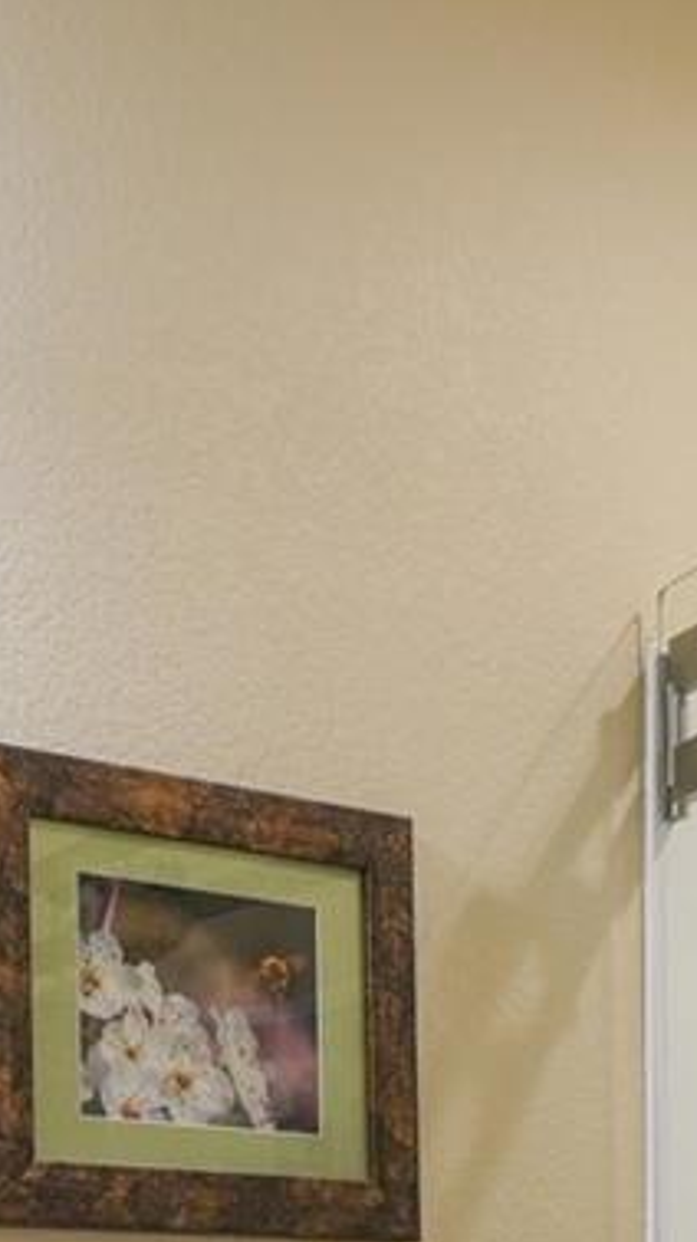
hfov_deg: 16.9
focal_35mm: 71
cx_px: 233
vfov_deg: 25.0
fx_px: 2338
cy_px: 1692
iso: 800
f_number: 3.2
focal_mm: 16
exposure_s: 1/125
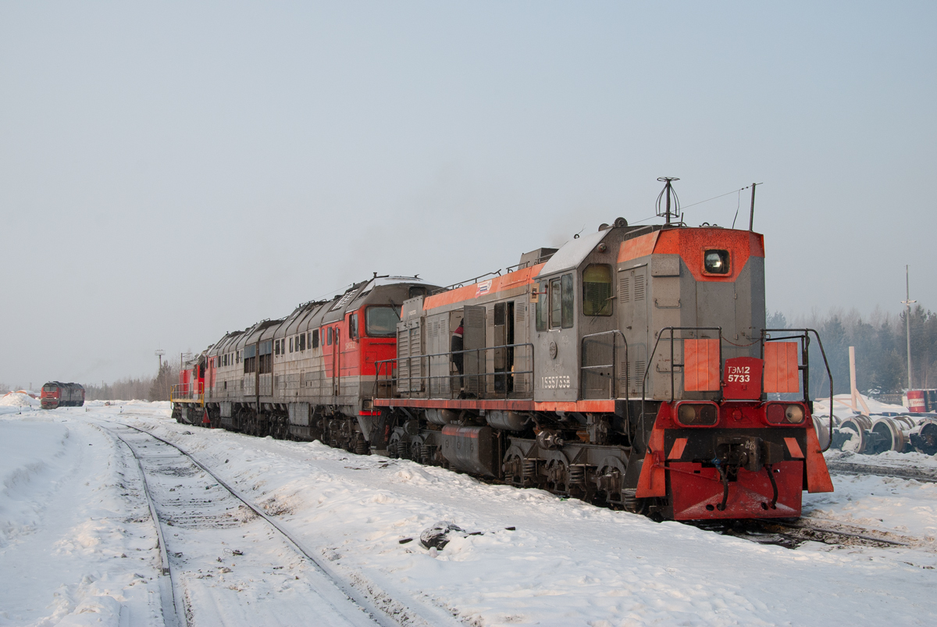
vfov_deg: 29.9
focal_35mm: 45
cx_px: 468
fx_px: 1173
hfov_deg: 43.6
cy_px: 314
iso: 200
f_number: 7.1
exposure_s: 1/400
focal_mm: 30
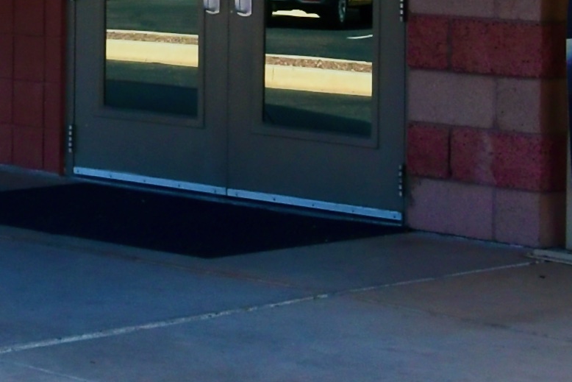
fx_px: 2558
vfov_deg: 8.3
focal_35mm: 161
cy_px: -201
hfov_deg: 12.4
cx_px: -147
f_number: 13
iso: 400
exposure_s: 1/250
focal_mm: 20
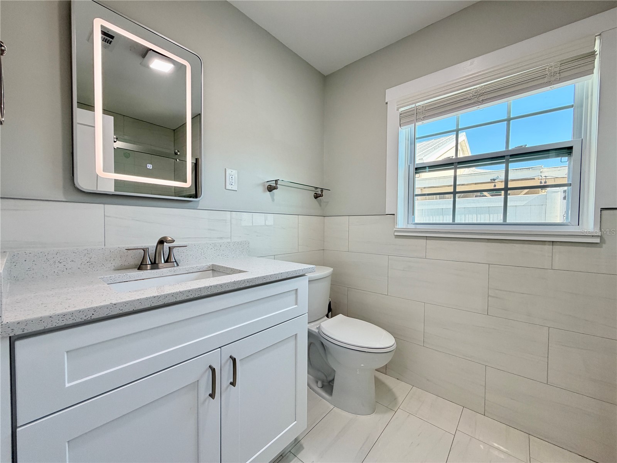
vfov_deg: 85.7
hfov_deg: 102.1
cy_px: 232
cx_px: 308
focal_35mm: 14
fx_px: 250
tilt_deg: -1.1
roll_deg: -0.4
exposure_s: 1/118
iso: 160
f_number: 2.2
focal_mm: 2.22
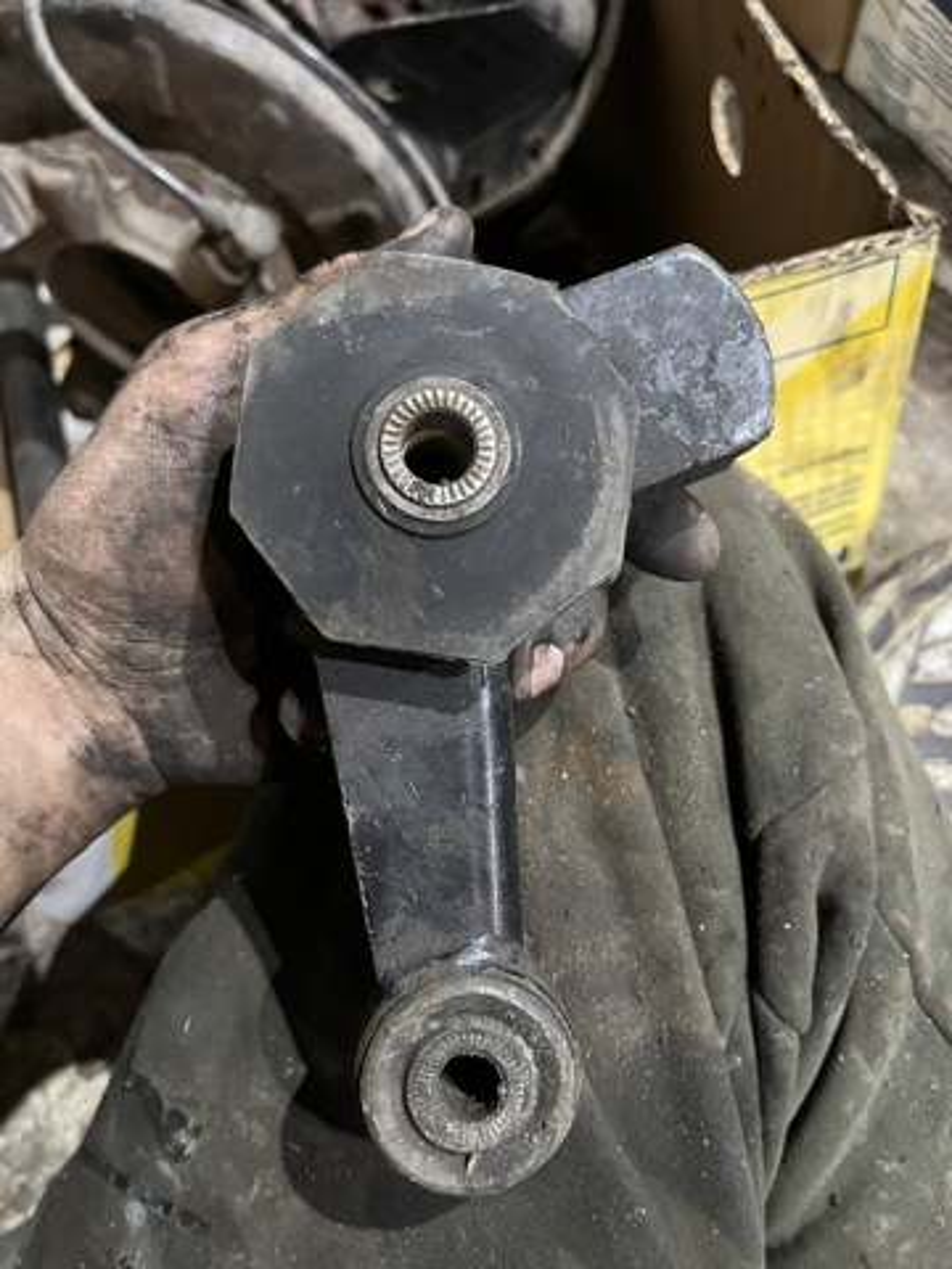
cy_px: 634
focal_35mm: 26
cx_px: 476
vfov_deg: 67.3
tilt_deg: -61.7
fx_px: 953
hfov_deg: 53.1
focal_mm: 5.1
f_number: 1.6
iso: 500
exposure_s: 1/25
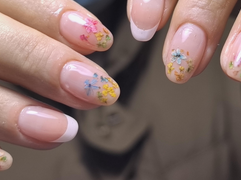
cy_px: 67
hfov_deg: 29.3
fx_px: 459
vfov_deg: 22.2
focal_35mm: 66
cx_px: 149
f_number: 2
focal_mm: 8.5
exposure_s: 1/104
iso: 50
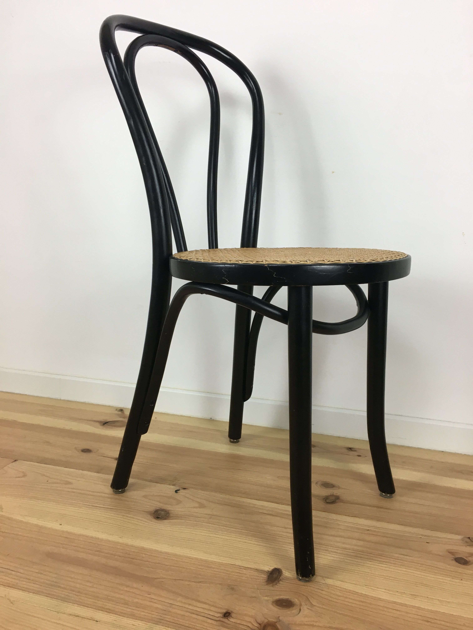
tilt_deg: -10.6
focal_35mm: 29
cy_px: 315
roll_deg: -2.1
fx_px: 528
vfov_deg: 61.7
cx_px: 236
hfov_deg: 48.2
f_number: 2.2
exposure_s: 1/33
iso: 32
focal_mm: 4.15
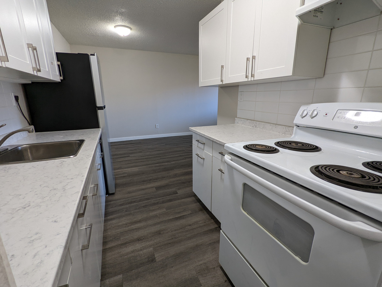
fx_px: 177
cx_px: 191
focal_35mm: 16
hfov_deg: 94.4
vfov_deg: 78.2
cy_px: 144
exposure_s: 1/24
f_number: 2.2
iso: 118
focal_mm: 2.35
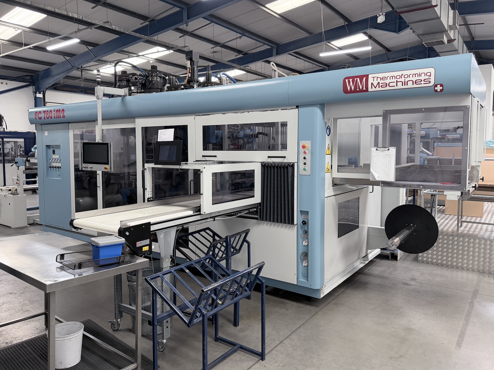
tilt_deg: -4.4
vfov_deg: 53.0
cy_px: 174
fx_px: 371
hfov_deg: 67.3
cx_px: 244
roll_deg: +0.1
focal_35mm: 26
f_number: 1.78
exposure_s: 1/100
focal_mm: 6.76
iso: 250
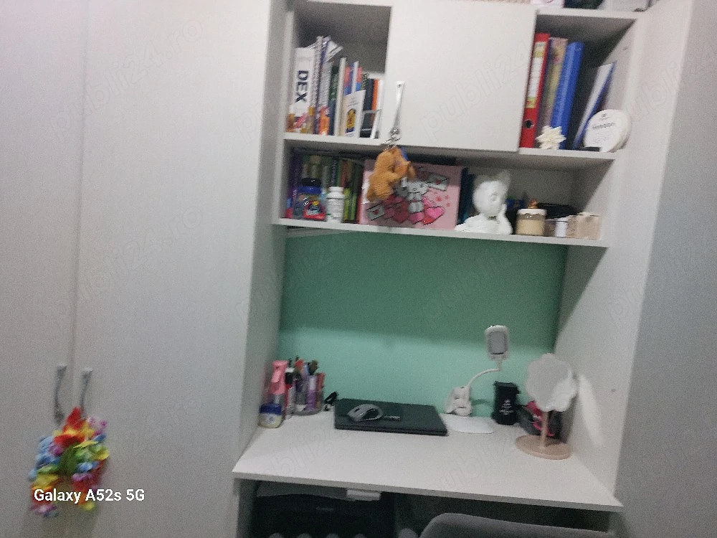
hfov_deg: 69.4
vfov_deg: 54.9
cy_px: 269
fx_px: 518
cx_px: 358
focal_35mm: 25
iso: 160
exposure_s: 1/50
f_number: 1.8
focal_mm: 5.23
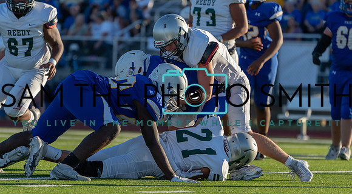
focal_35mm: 369
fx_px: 3427
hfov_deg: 5.9
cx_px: 189
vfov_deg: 3.2
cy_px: 125
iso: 500
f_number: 5.6
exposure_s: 1/1250
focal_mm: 327
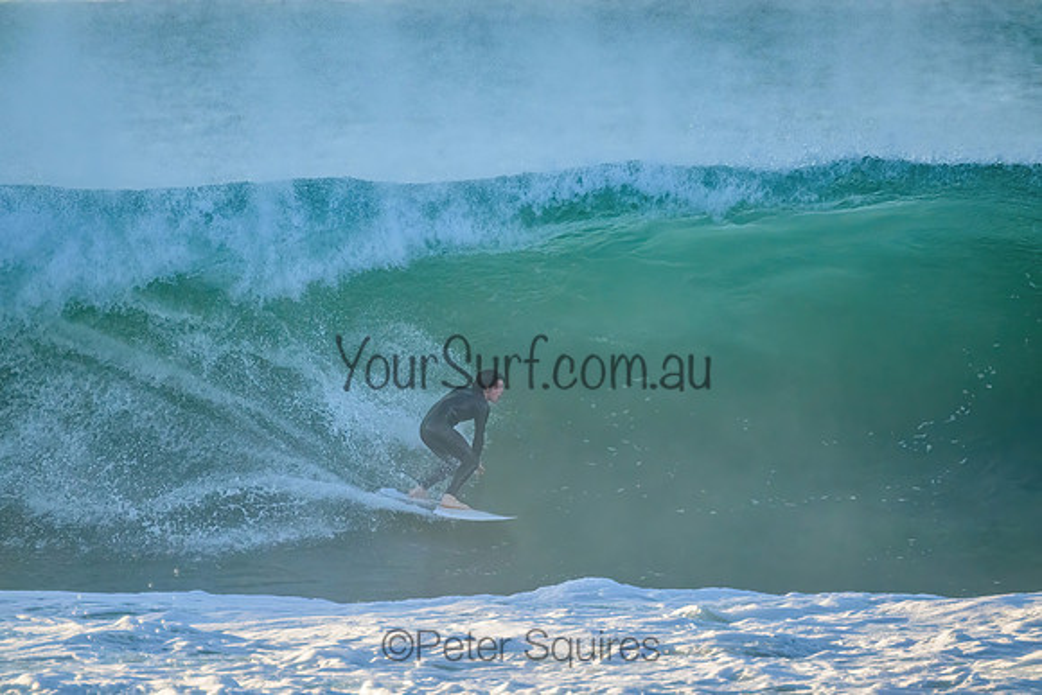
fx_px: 23160
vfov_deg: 1.7
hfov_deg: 2.6
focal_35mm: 800
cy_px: 348
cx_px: 521
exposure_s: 1/1600
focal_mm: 800
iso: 4000
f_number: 11
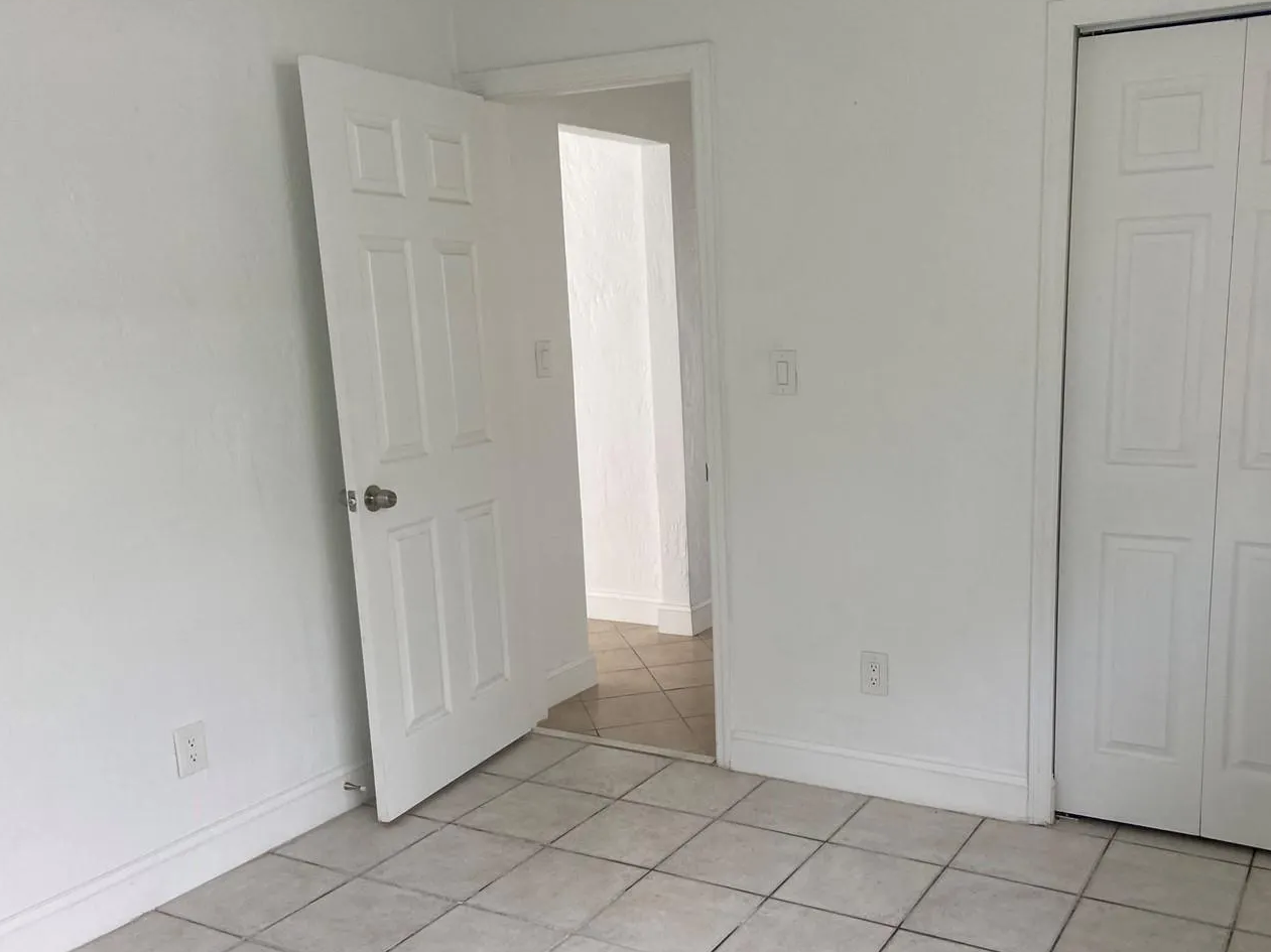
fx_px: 1211
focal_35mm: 33
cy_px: 558
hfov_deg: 55.0
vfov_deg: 42.8
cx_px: 753
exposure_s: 1/122
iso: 64
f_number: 1.8
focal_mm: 4.25
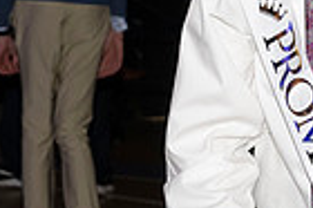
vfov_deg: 5.6
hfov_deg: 8.3
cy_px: 66
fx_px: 2128
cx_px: 398
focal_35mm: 245
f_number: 5.6
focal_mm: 44
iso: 1250
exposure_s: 1/100
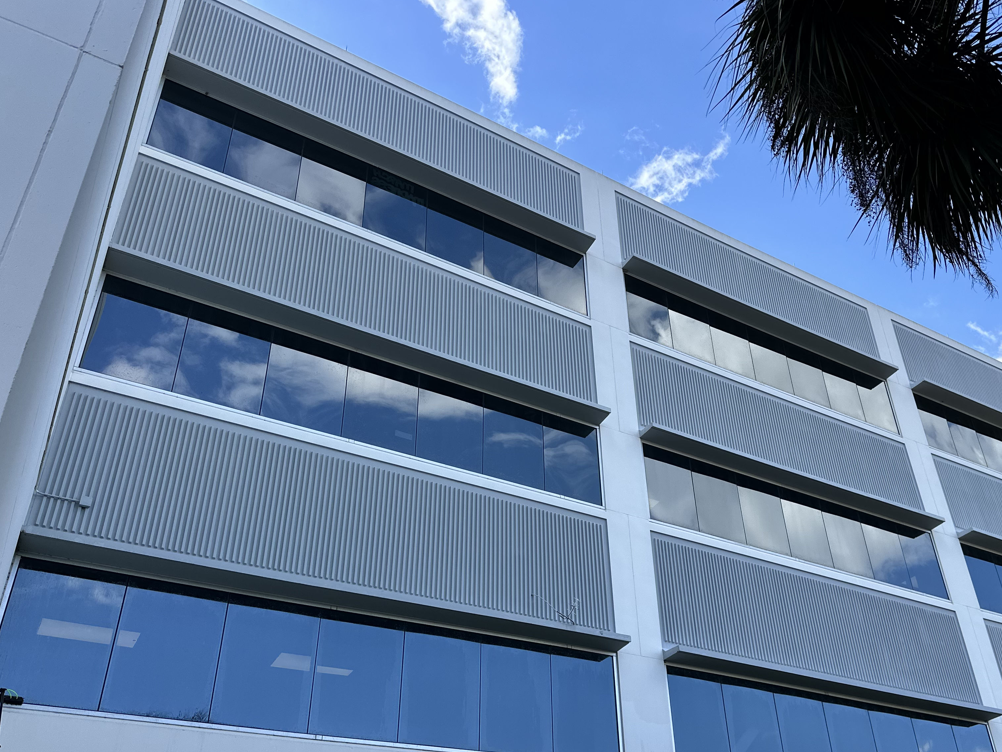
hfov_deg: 56.2
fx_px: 926
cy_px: 465
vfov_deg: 43.8
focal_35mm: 32
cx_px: 620
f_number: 1.78
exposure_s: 1/1779
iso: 80
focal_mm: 6.86
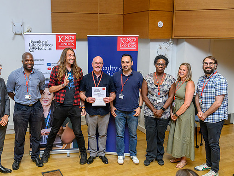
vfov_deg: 36.8
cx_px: 102
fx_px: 264
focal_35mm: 39
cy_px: 88
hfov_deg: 47.7
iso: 2500
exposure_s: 1/200
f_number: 3.5
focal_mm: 35
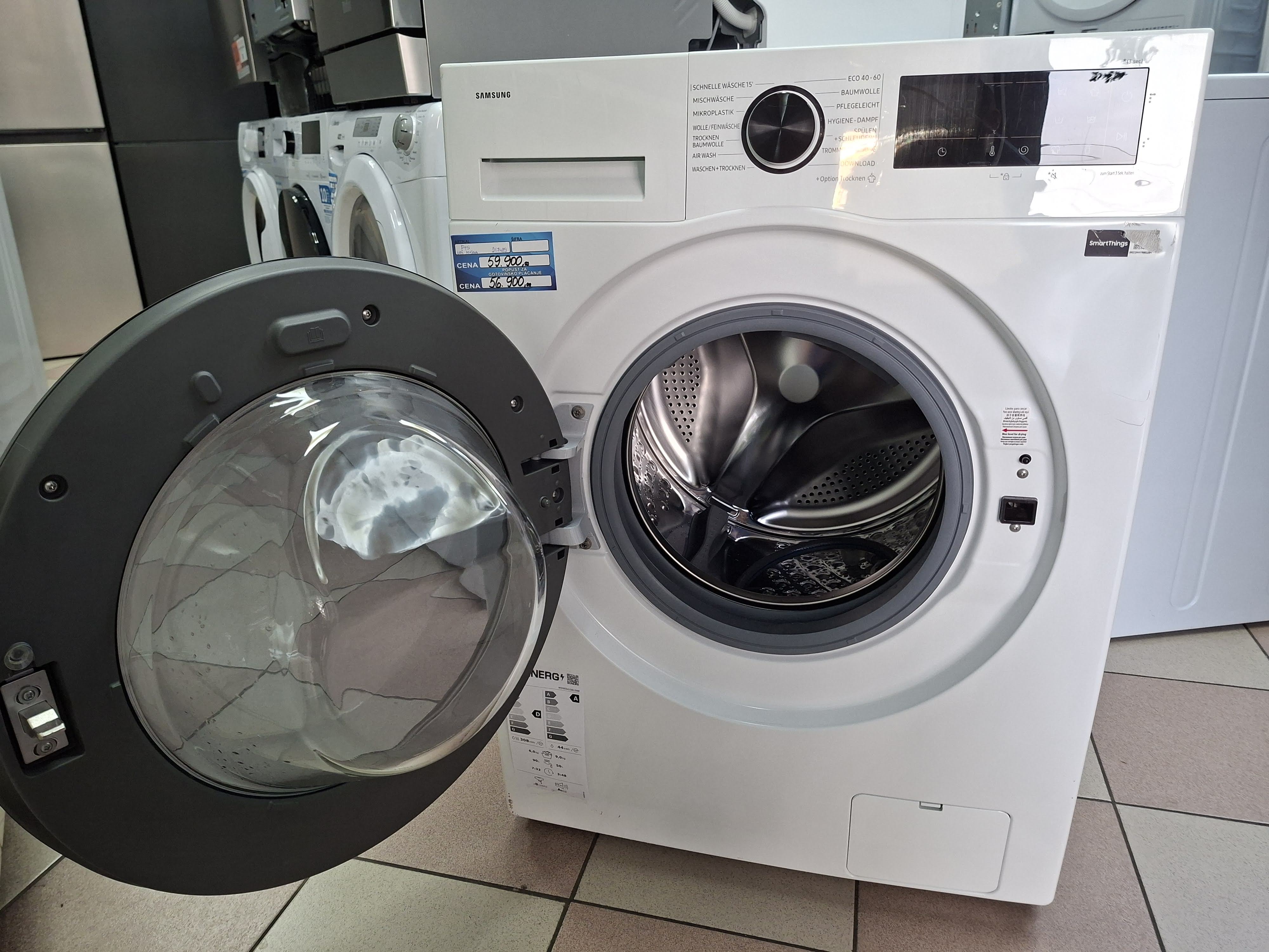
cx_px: 634
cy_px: 476
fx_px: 843
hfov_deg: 73.9
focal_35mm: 23
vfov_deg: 58.9
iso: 250
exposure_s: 1/100
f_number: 1.8
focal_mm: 5.54
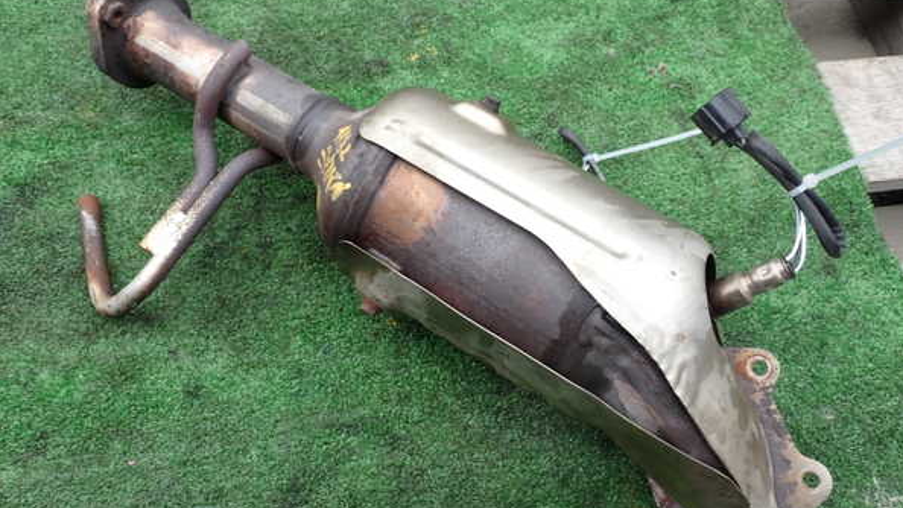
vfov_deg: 35.6
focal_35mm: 33
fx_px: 790
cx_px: 455
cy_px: 236
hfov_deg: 59.5
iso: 100
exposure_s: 1/80
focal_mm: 5.4
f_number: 3.2
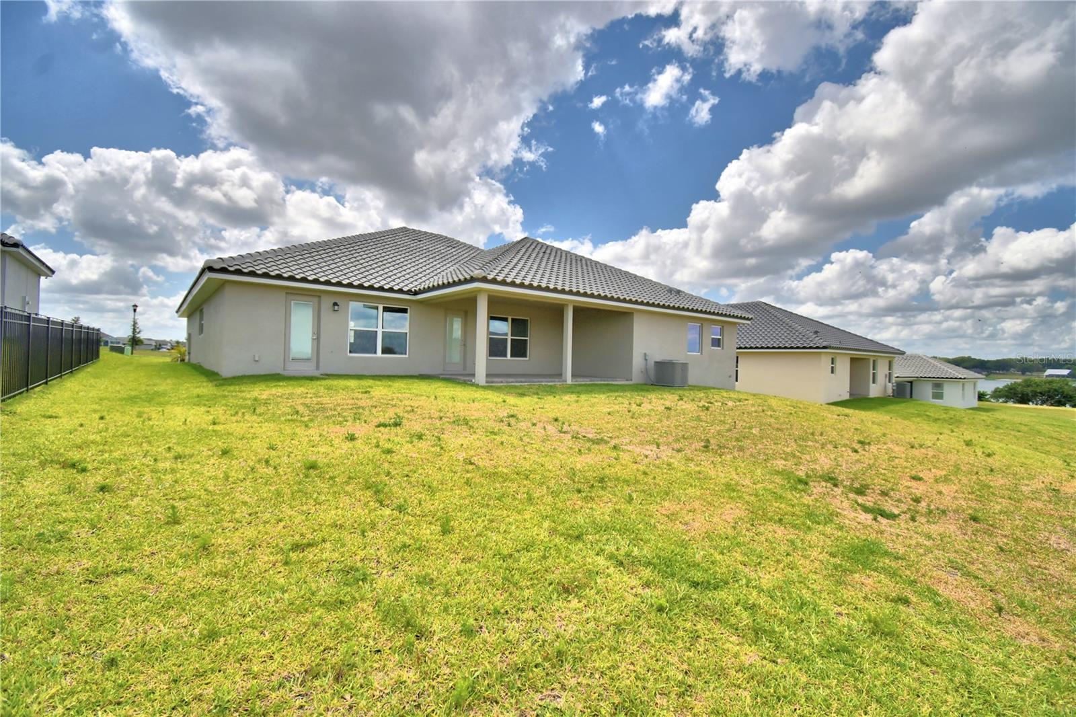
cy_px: 358
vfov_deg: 77.3
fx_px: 448
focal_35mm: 15
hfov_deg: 100.4
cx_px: 538
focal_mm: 10
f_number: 4.5
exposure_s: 1/1600
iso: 100
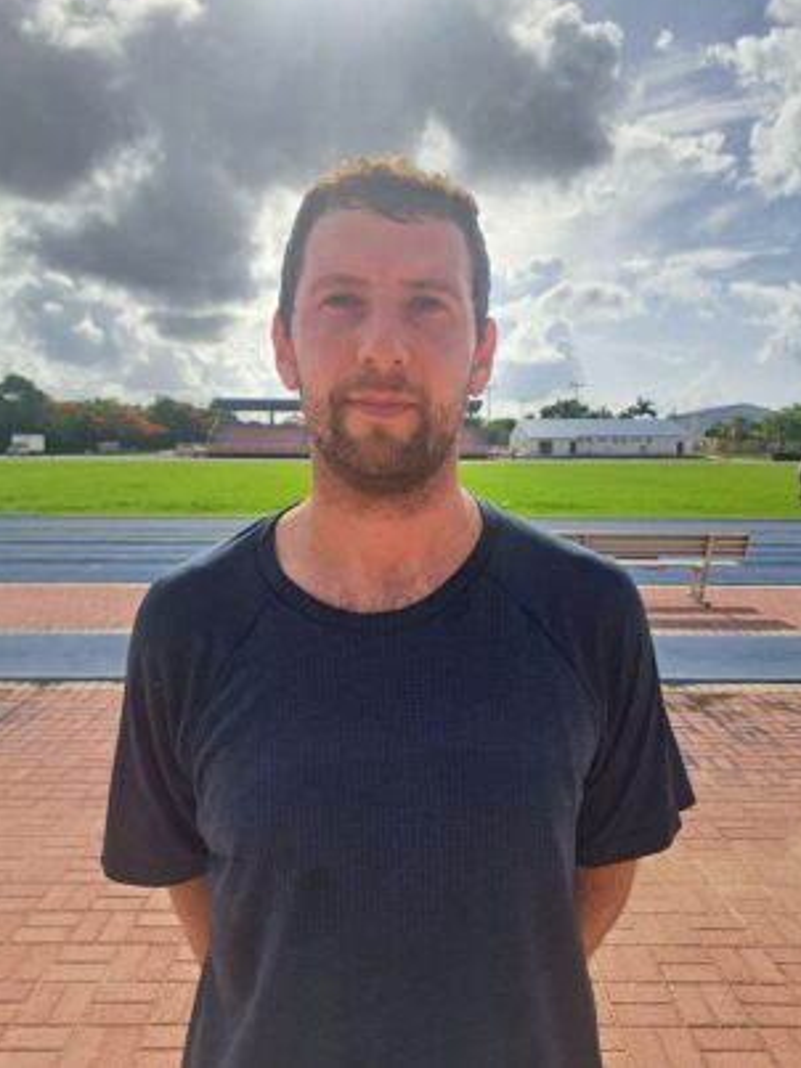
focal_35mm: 25
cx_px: 397
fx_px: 772
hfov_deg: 54.9
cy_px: 514
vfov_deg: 69.4
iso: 50
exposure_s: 1/1094
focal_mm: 5.23
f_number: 1.8
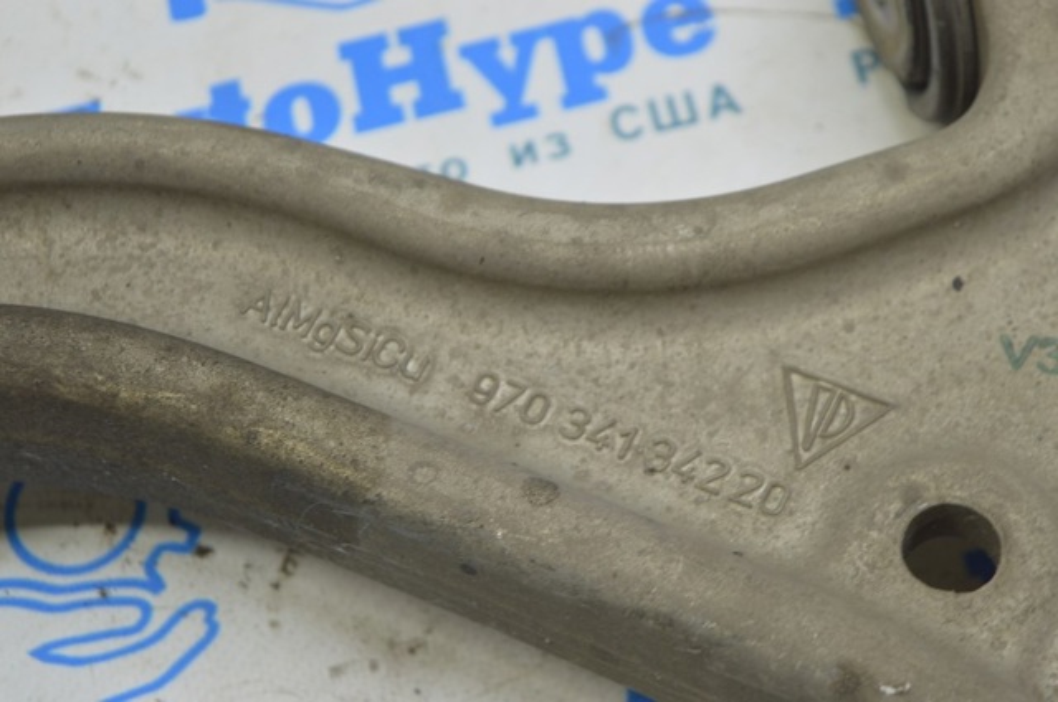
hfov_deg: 24.6
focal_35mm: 82
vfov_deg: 16.5
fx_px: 2421
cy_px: 351
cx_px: 529
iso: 400
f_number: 5.6
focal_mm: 55
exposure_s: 1/20
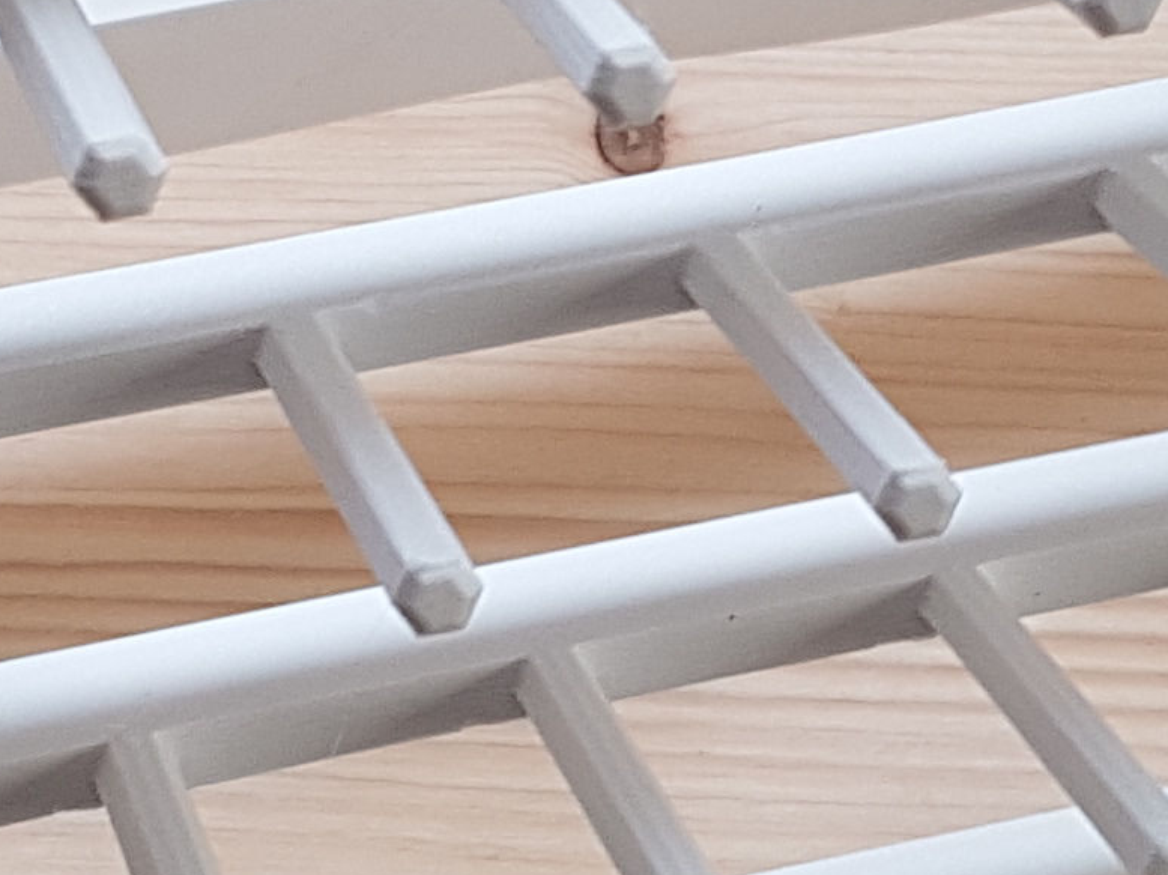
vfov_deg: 11.0
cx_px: 519
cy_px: 259
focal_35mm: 135
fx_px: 4553
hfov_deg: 14.6
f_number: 1.7
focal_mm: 4.2
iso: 50
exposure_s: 1/50
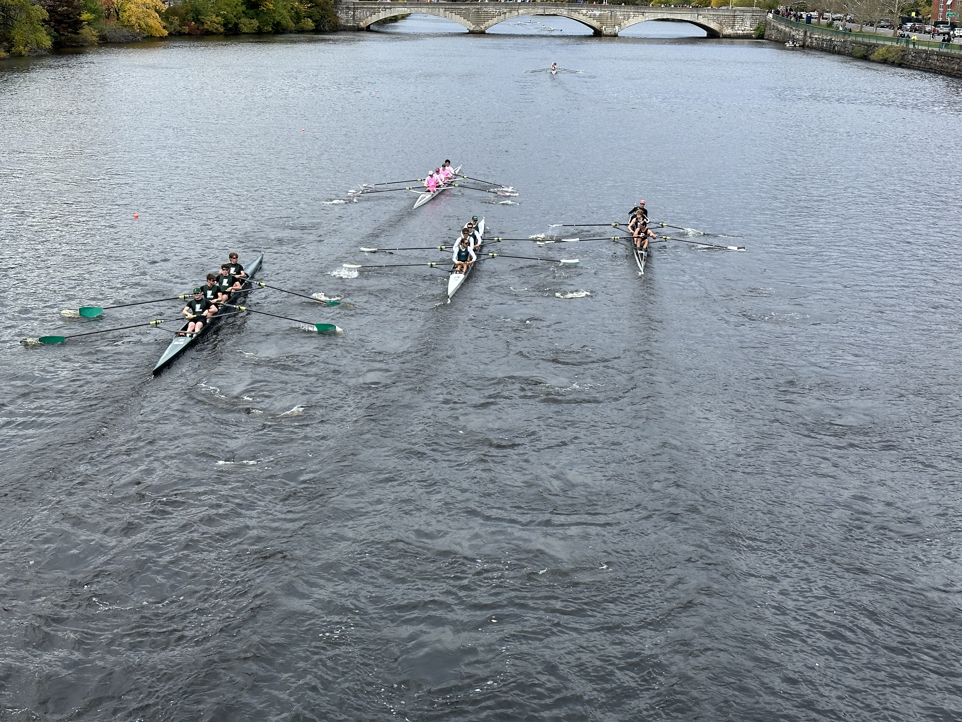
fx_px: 1334
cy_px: 361
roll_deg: -1.0
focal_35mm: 48
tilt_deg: -14.8
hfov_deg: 39.7
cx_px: 481
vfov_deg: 30.3
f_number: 1.78
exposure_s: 1/1185
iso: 64
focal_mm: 6.86
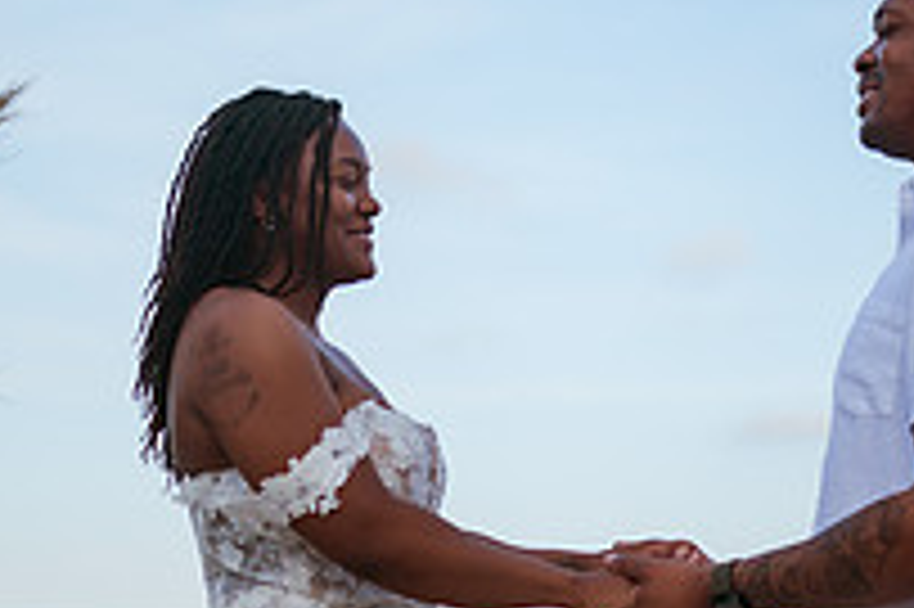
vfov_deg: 13.7
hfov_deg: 20.4
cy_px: 234
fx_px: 2537
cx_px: 608
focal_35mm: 100
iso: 250
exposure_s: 1/8000
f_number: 1.4
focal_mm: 35
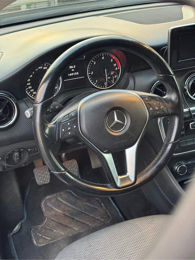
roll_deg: +2.2
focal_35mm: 48
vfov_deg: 39.7
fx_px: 361
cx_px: 98
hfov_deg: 30.3
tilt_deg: -30.4
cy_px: 130
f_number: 1.78
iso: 250
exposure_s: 1/55
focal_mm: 6.76
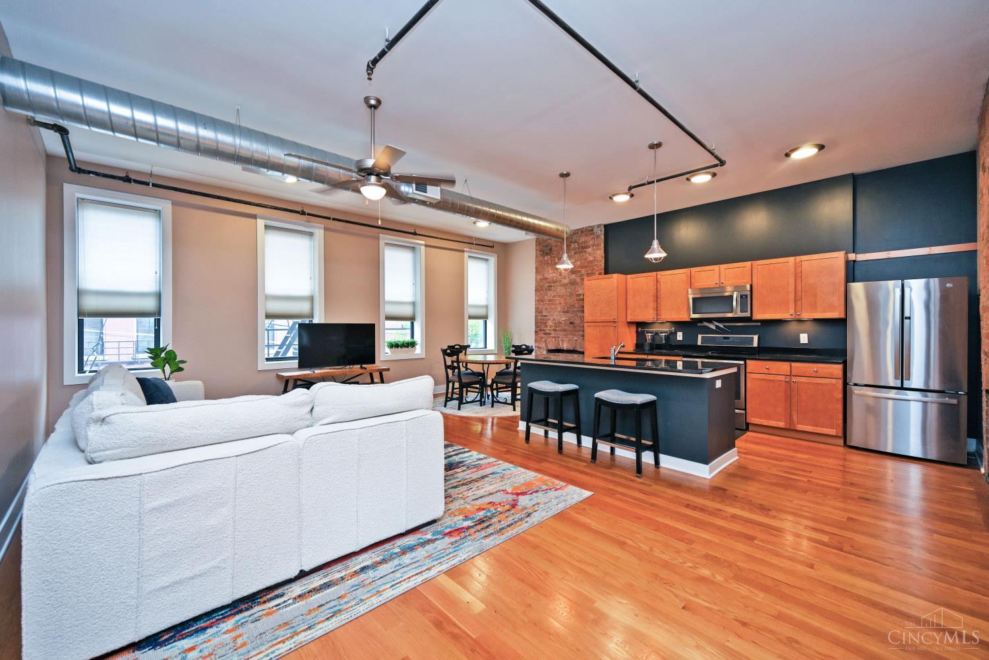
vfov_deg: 81.2
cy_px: 330
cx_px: 494
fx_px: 385
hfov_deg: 104.3
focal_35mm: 14
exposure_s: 1/60
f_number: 4
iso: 220
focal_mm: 14
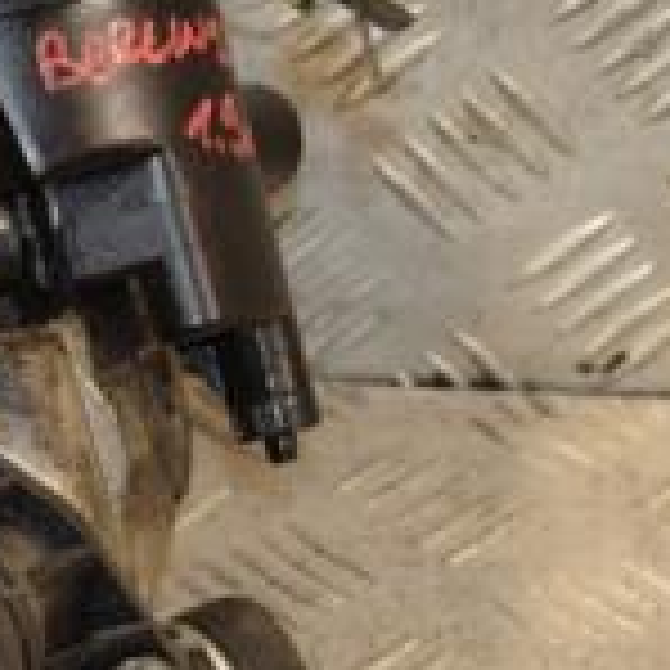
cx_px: -225
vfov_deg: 6.8
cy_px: 315
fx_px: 5606
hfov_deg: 6.8
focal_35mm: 256
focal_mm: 50
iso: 800
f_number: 5
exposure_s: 1/200
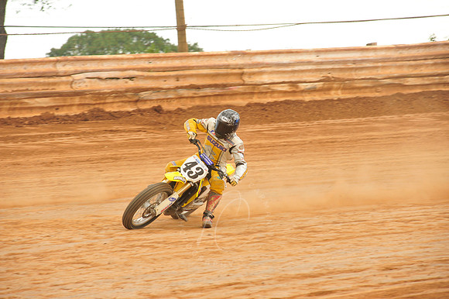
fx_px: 2493
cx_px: 224
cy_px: 150
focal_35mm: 200
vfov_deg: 6.9
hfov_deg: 10.3
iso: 800
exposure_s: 1/400
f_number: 8
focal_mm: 200
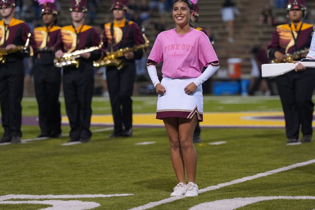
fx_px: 1934
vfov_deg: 6.2
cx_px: 163
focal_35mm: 221
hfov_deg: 9.3
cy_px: 98
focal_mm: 200
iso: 2500
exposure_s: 1/250
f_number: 4
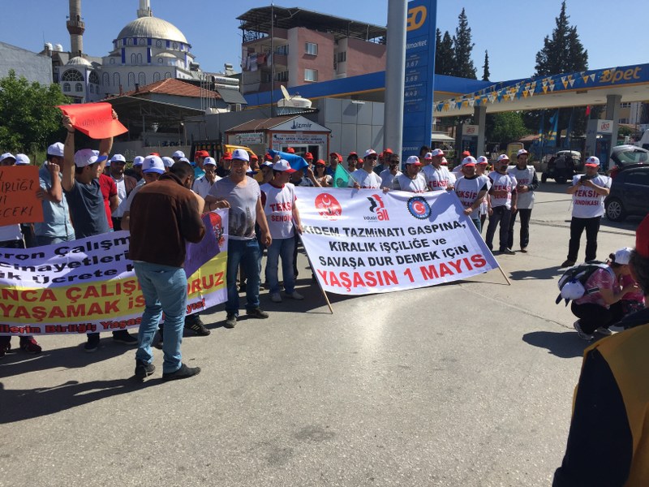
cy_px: 244
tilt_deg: -9.0
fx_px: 544
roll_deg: +0.7
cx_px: 324
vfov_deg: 48.2
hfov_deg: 61.7
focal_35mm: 29
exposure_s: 1/2825
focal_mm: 4.15
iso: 32
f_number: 2.2
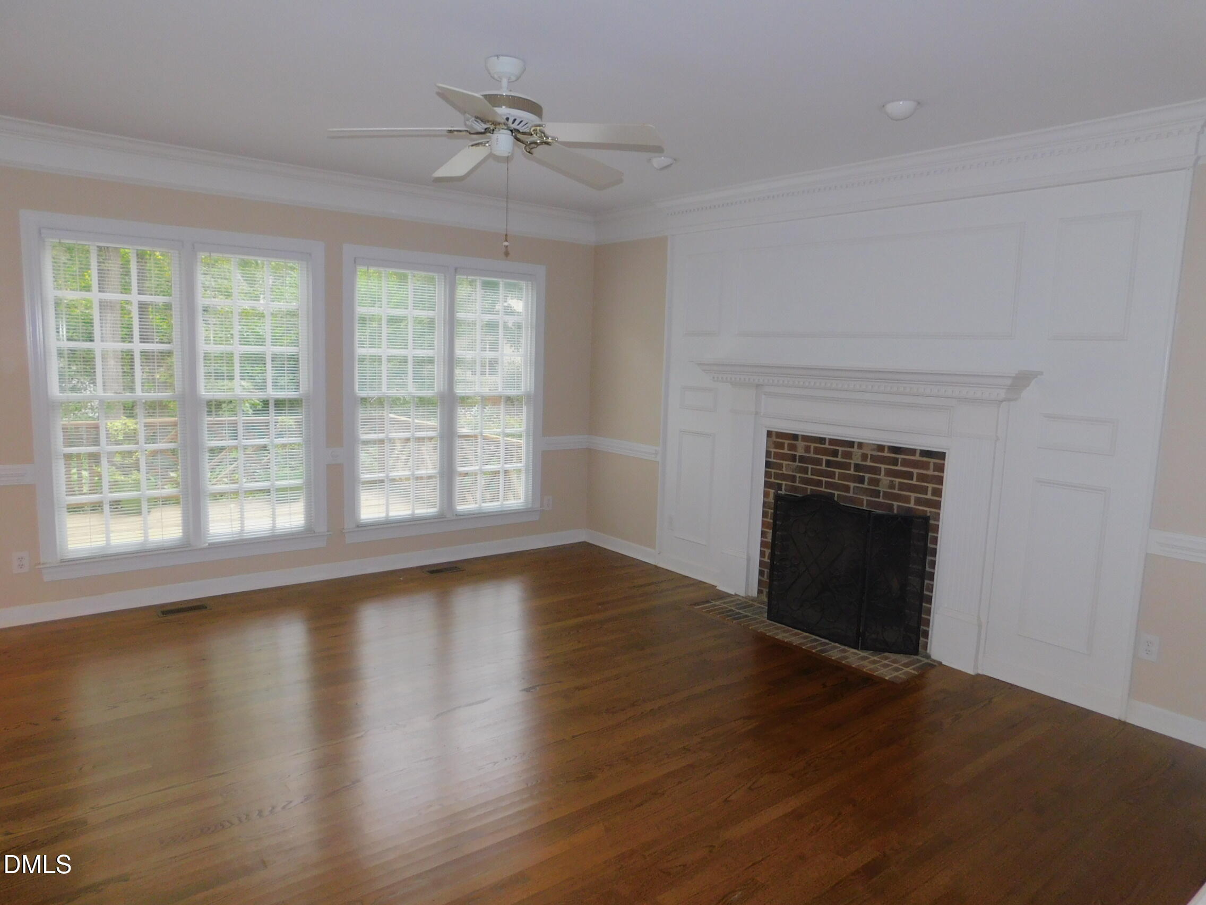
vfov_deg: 58.9
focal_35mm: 23
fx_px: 801
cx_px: 603
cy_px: 452
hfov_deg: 73.9
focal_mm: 4
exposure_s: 1/30
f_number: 3
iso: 200
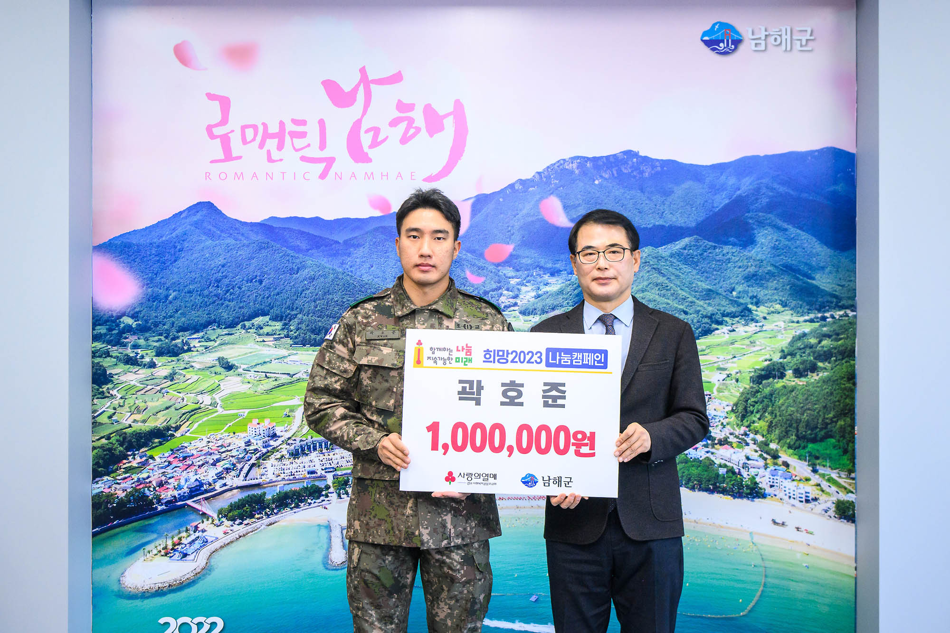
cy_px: 316
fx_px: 1266
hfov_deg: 41.1
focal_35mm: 48
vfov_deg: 28.1
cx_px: 475
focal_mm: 48
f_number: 5
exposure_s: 1/200
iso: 1600
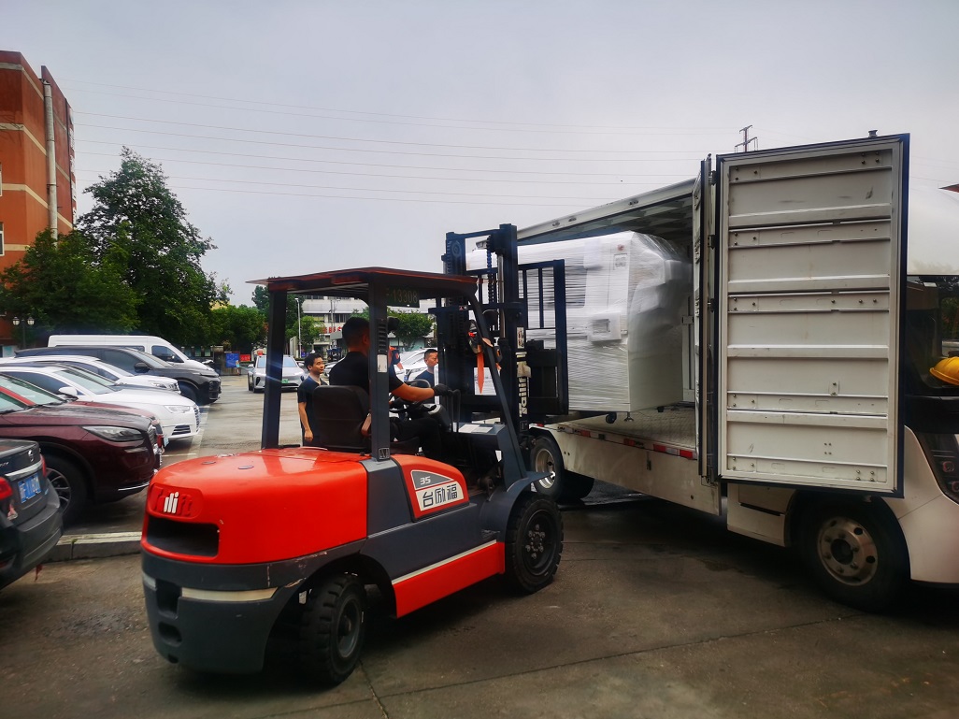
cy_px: 360
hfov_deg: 65.3
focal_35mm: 27
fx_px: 748
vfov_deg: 51.3
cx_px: 480
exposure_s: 1/631
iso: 50
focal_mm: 5.58
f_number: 1.8
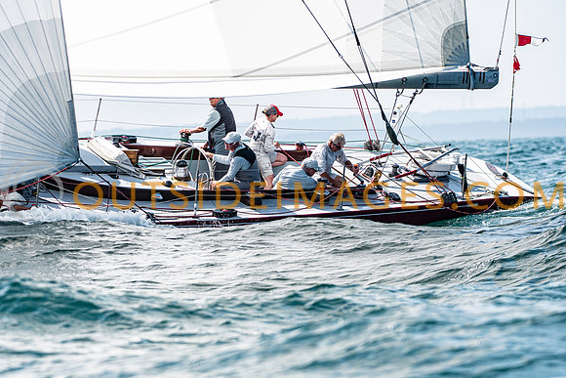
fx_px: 6104
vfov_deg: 3.5
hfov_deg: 5.3
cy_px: 189
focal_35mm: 388
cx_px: 283
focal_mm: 240
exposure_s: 1/2500
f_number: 5.6
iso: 400
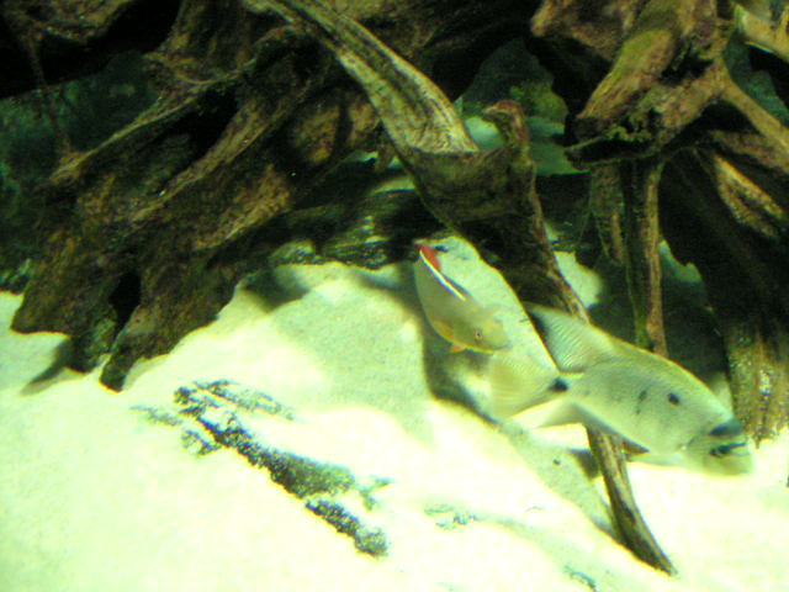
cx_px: 394
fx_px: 889
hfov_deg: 47.9
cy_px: 296
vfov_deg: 36.8
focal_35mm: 39
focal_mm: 5.1
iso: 400
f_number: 2.9
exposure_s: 1/30
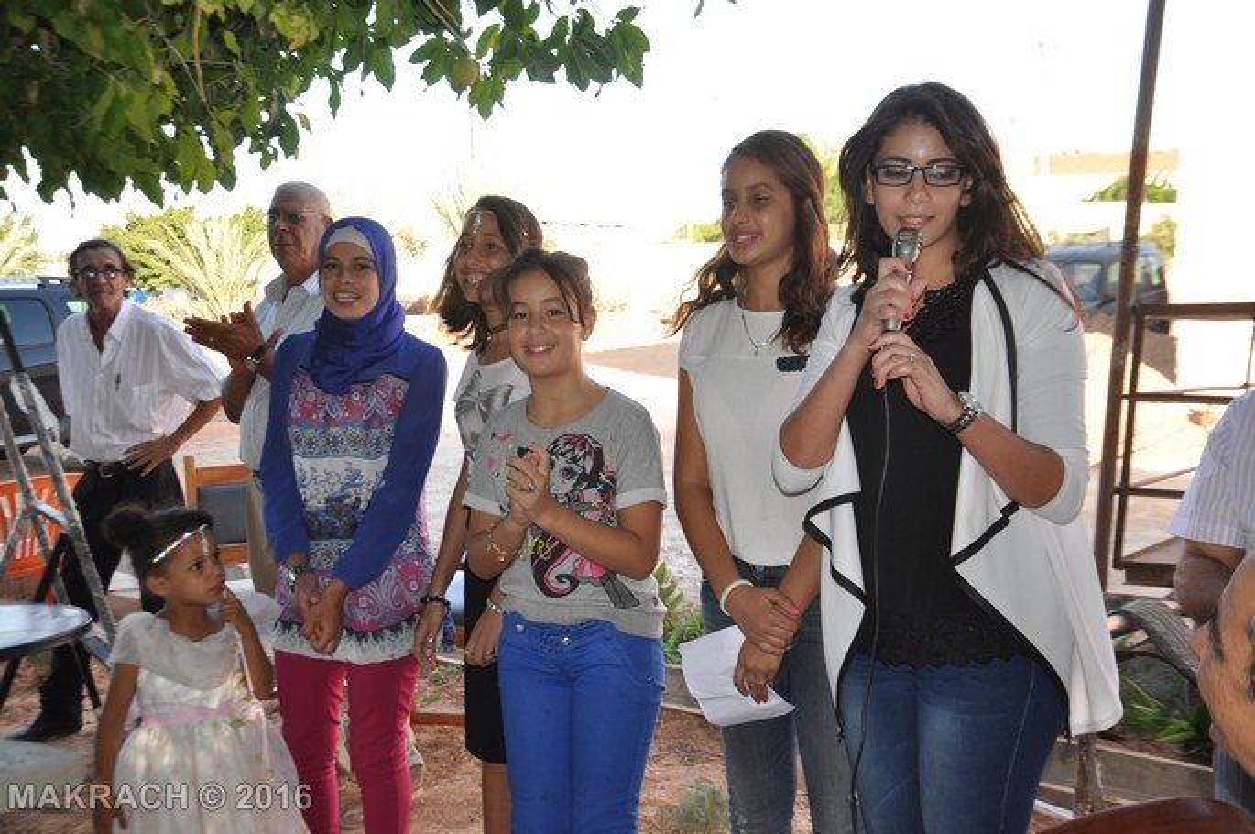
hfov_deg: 46.4
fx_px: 1462
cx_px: 628
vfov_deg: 31.8
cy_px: 417
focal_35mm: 42
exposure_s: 1/200
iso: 220
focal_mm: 28
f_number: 4
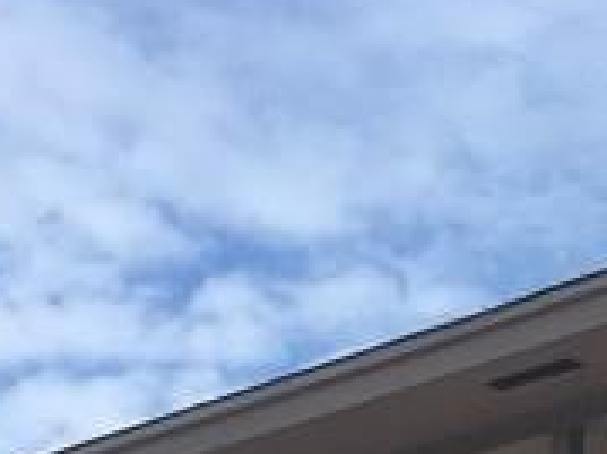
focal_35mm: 166
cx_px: 661
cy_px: 1199
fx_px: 2909
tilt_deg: +5.9
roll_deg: -0.3
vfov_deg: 8.0
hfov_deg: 11.7
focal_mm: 4.15
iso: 25
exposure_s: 1/1508
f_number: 2.2
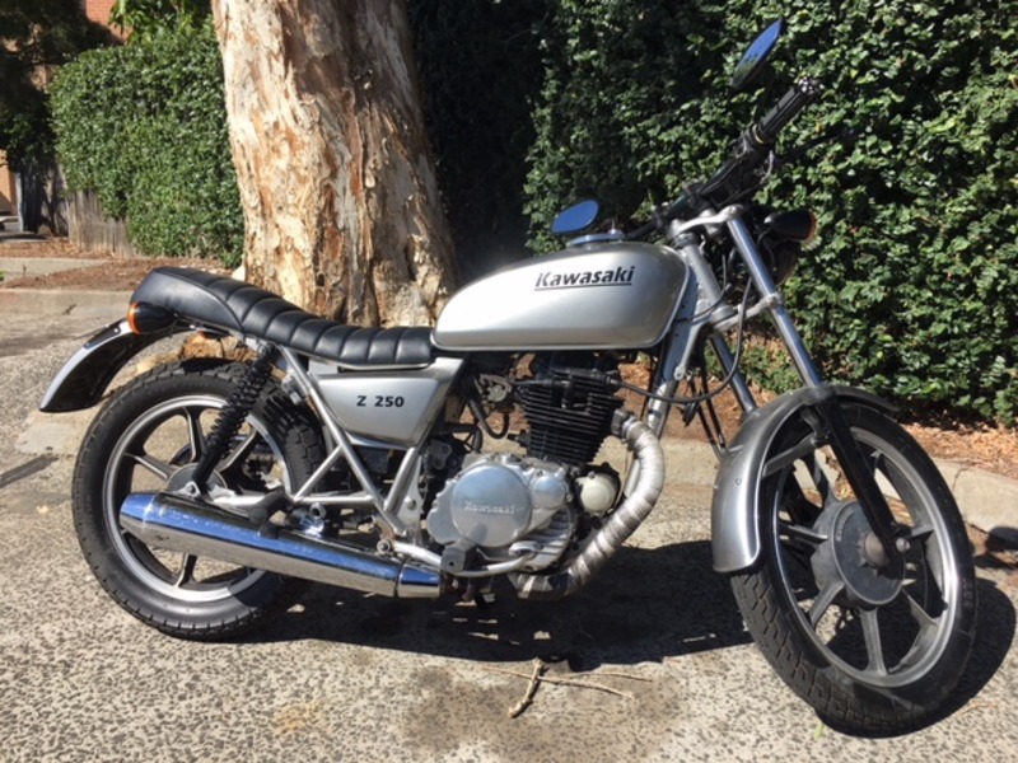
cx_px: 509
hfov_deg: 61.7
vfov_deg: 48.2
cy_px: 382
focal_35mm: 29
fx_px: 853
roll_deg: -1.2
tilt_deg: -12.0
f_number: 2.2
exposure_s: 1/1326
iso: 25
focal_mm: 4.15
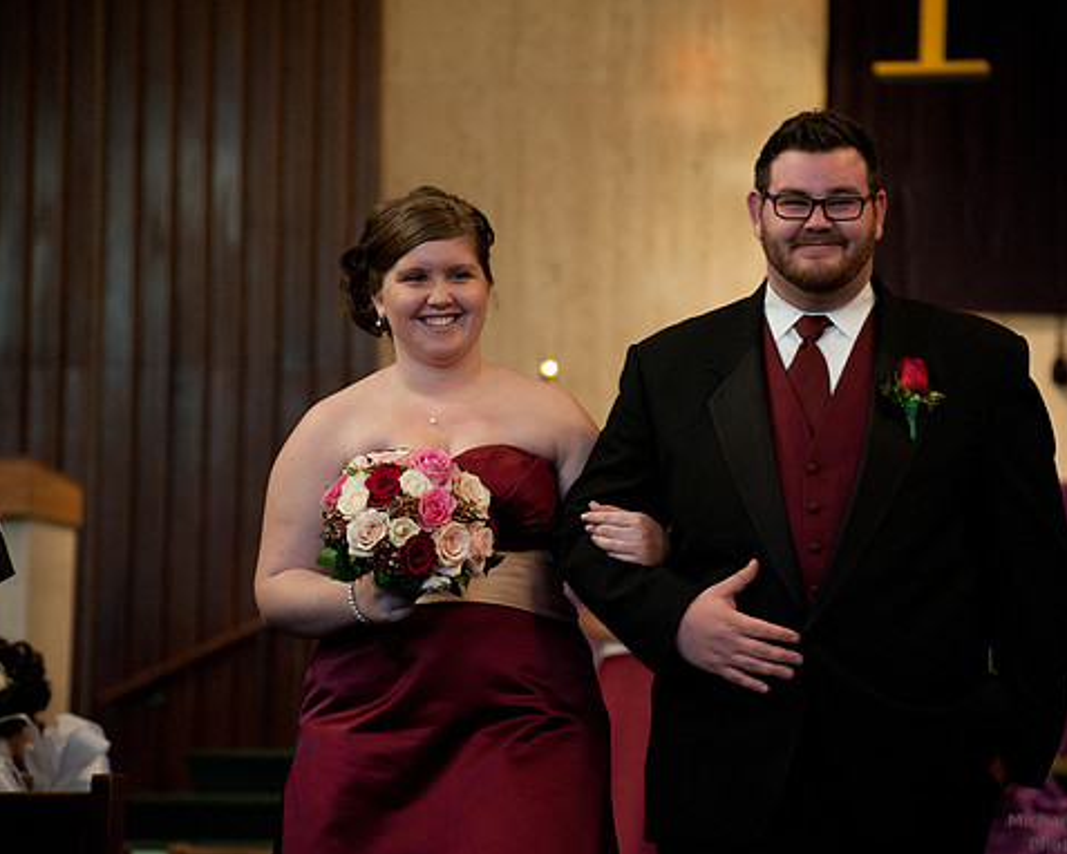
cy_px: 427
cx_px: 575
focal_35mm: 154
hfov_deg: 12.5
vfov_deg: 10.0
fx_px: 4865
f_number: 4.8
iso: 3200
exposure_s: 1/80
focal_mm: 135
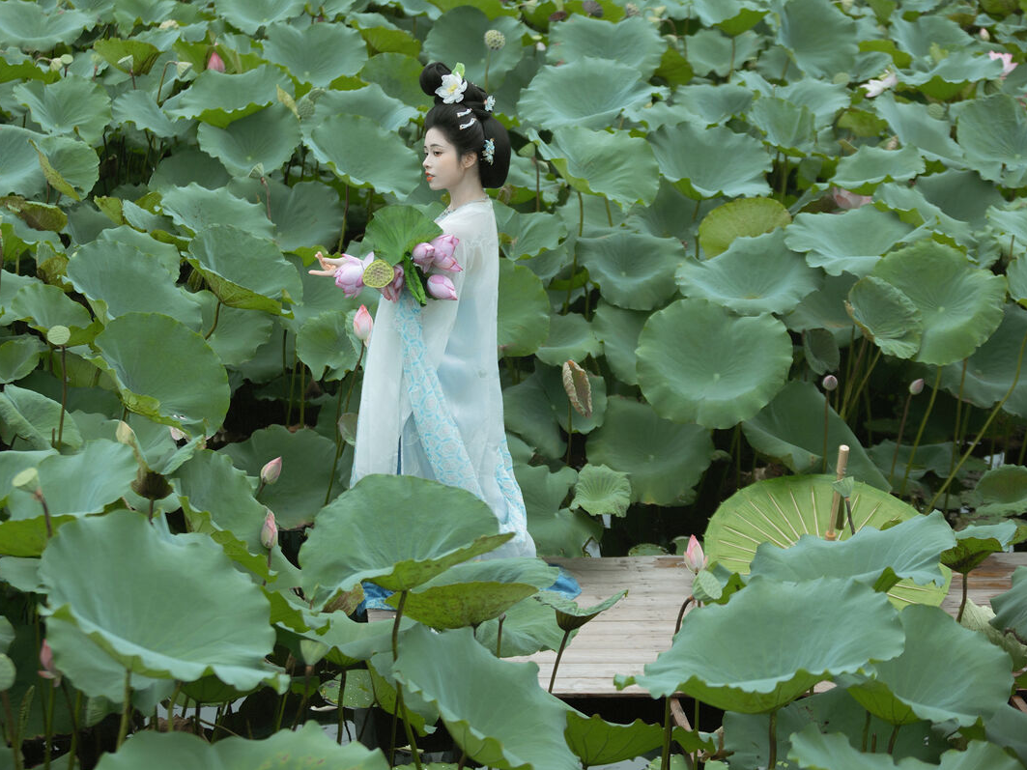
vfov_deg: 19.4
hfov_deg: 25.7
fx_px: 2255
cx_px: 466
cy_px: 385
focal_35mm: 76
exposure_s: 1/500
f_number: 2.8
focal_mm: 70
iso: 100
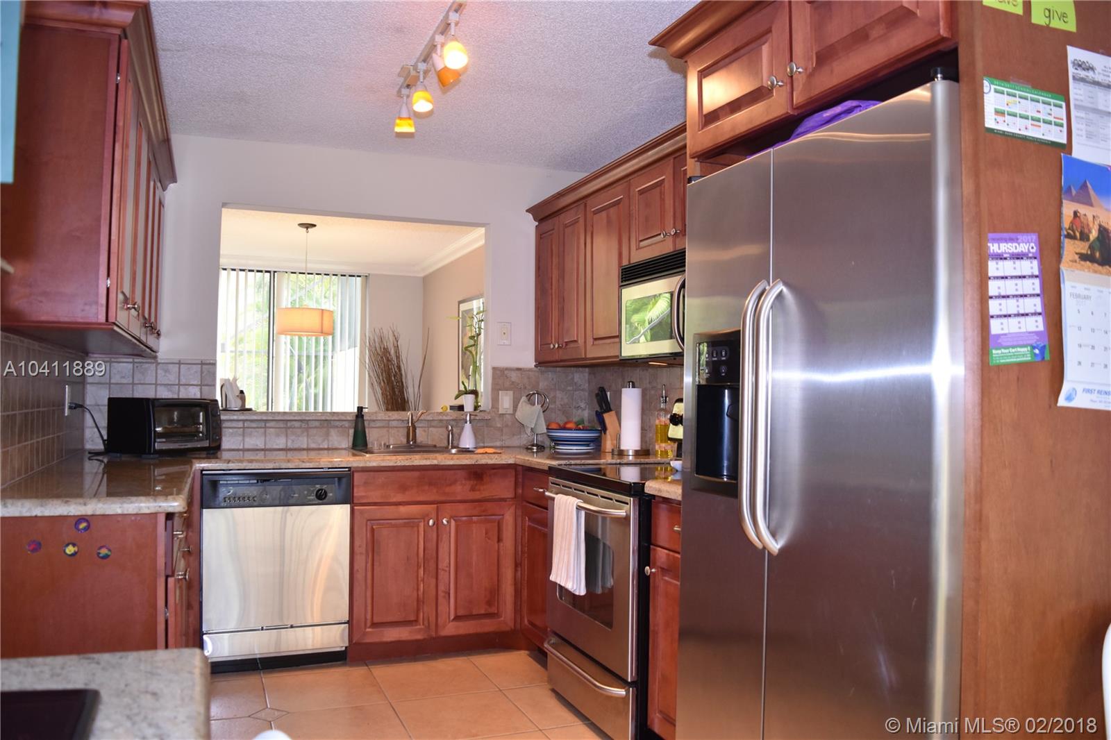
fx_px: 833
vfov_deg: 47.9
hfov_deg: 67.4
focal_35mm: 27
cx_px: 556
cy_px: 370
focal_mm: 18
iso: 800
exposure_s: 1/60
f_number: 3.5
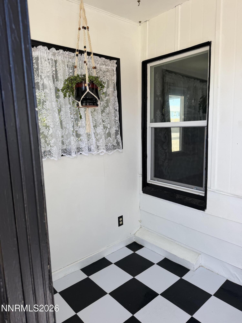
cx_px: 121
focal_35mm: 24
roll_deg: +3.0
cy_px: 162
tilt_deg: -7.4
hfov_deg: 56.8
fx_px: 224
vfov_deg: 71.6
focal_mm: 6.76
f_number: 1.78
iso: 100
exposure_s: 1/416
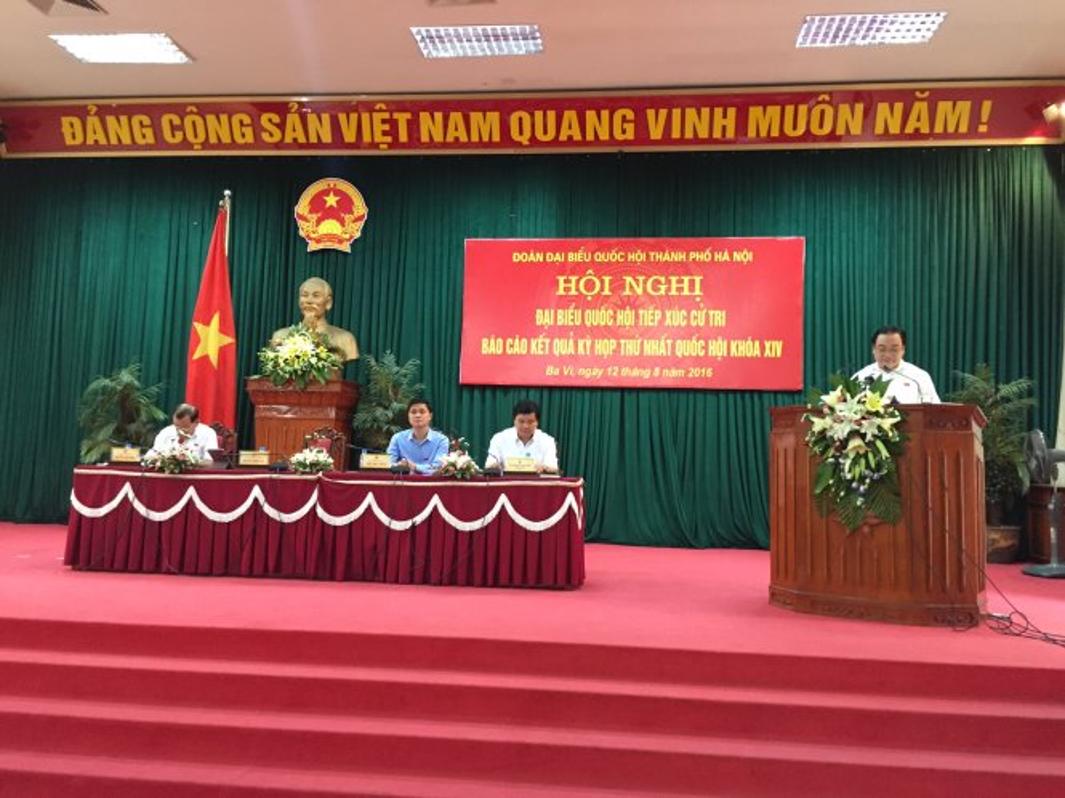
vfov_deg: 48.2
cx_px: 532
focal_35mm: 29
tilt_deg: +3.7
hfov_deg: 61.7
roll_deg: -2.5
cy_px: 399
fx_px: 892
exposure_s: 1/17
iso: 250
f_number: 2.2
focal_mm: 4.15
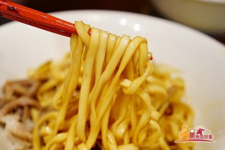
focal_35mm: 63
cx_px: 112
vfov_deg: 21.6
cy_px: 75
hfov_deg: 31.9
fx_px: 394
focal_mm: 42
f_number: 4.5
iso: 3200
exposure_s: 1/60
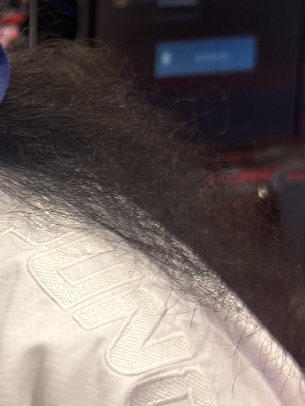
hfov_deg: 8.3
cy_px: 281
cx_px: -312
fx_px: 1997
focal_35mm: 170
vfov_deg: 11.6
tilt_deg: -16.2
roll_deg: +2.8
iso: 125
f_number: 1.78
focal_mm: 6.76
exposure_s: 1/120
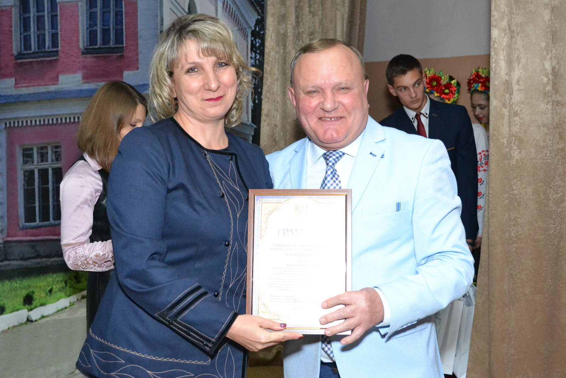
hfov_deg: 44.9
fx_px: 684
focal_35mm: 44
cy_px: 189
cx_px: 283
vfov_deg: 30.9
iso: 3200
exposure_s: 1/250
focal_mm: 29
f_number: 5.6
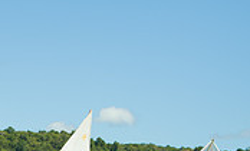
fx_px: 1674
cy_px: 233
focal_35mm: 248
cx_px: -41
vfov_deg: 5.1
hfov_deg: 8.5
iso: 100
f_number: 8
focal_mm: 70
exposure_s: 1/200
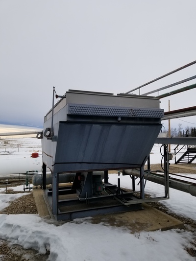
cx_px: 98
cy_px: 130
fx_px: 196
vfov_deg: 67.3
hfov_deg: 53.1
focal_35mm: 26
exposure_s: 1/972
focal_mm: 4.25
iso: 50
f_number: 1.7
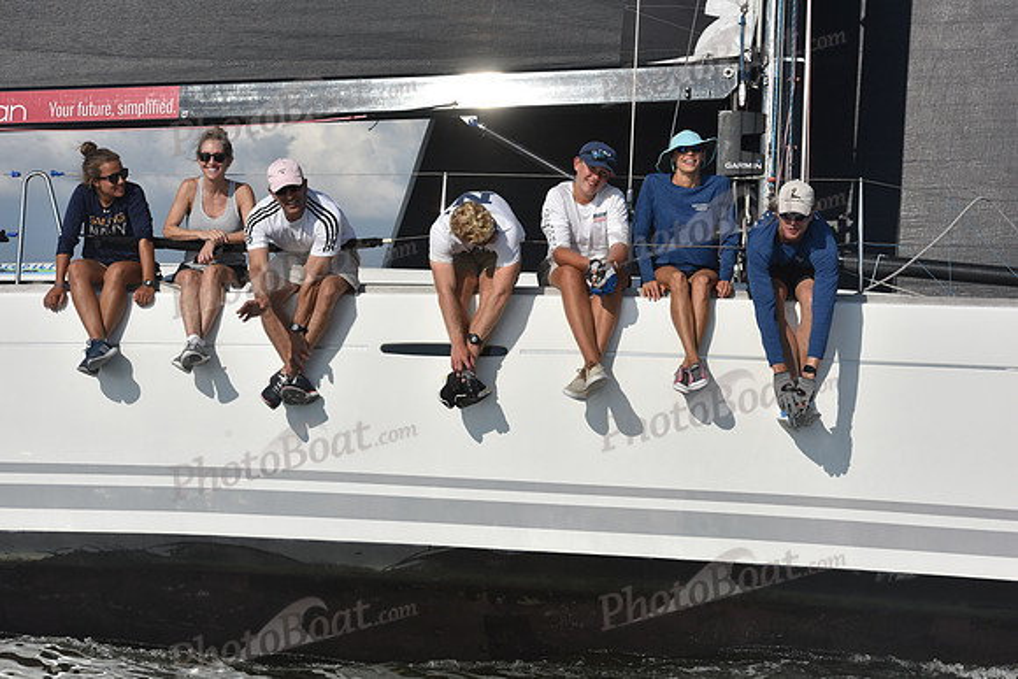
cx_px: 509
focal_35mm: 90
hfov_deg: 22.6
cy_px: 340
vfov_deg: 15.2
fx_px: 2545
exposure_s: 1/1250
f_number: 11
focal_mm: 90
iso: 250
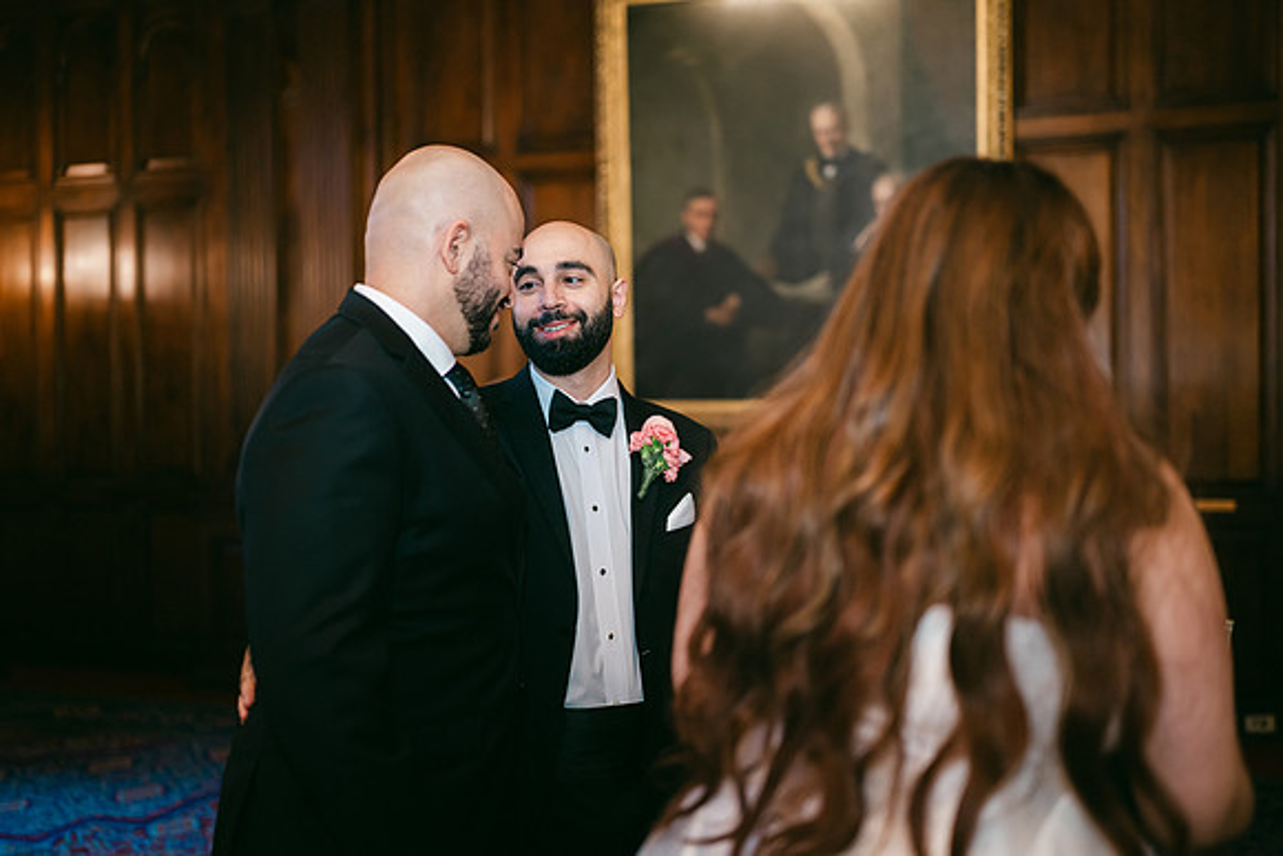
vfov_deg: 37.9
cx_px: 642
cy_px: 428
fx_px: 1248
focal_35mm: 35
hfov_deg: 54.4
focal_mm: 35
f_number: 1.2
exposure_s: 1/125
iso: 640
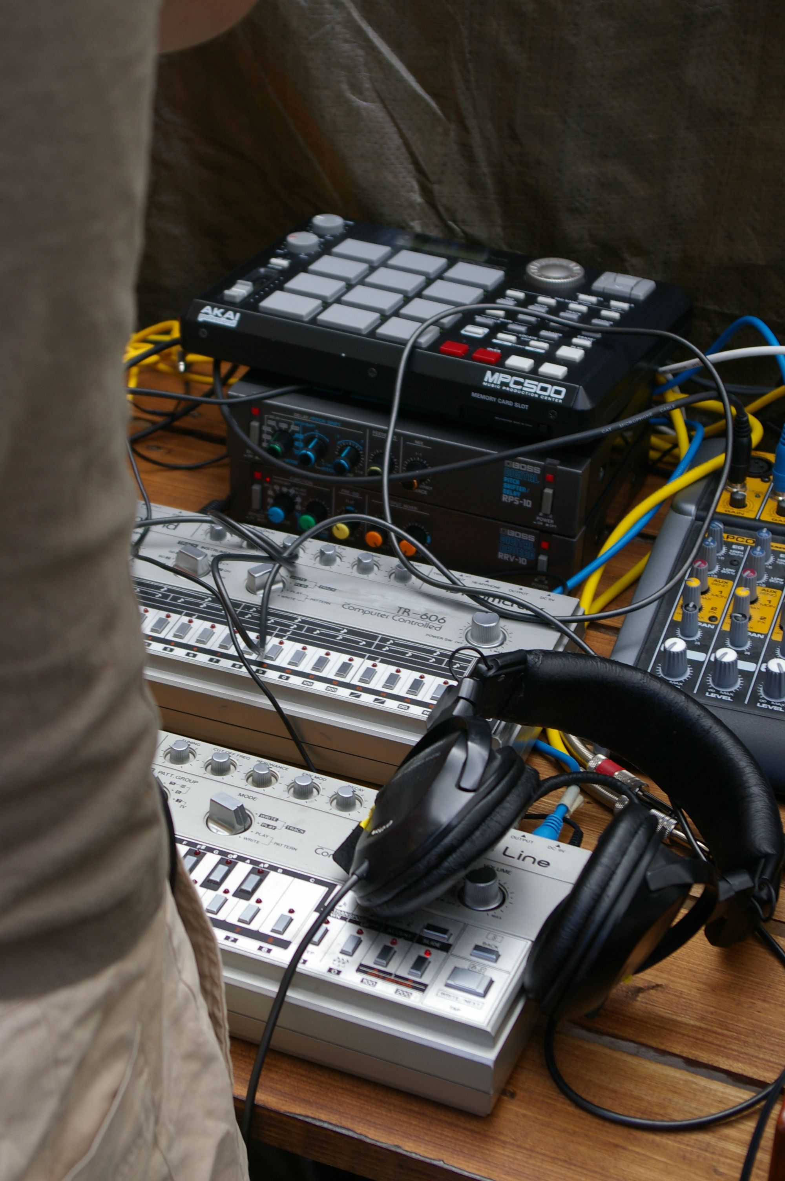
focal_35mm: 68
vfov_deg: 29.9
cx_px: 392
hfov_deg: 20.1
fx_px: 2212
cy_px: 590
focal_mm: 45
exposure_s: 1/90
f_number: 4.5
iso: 200
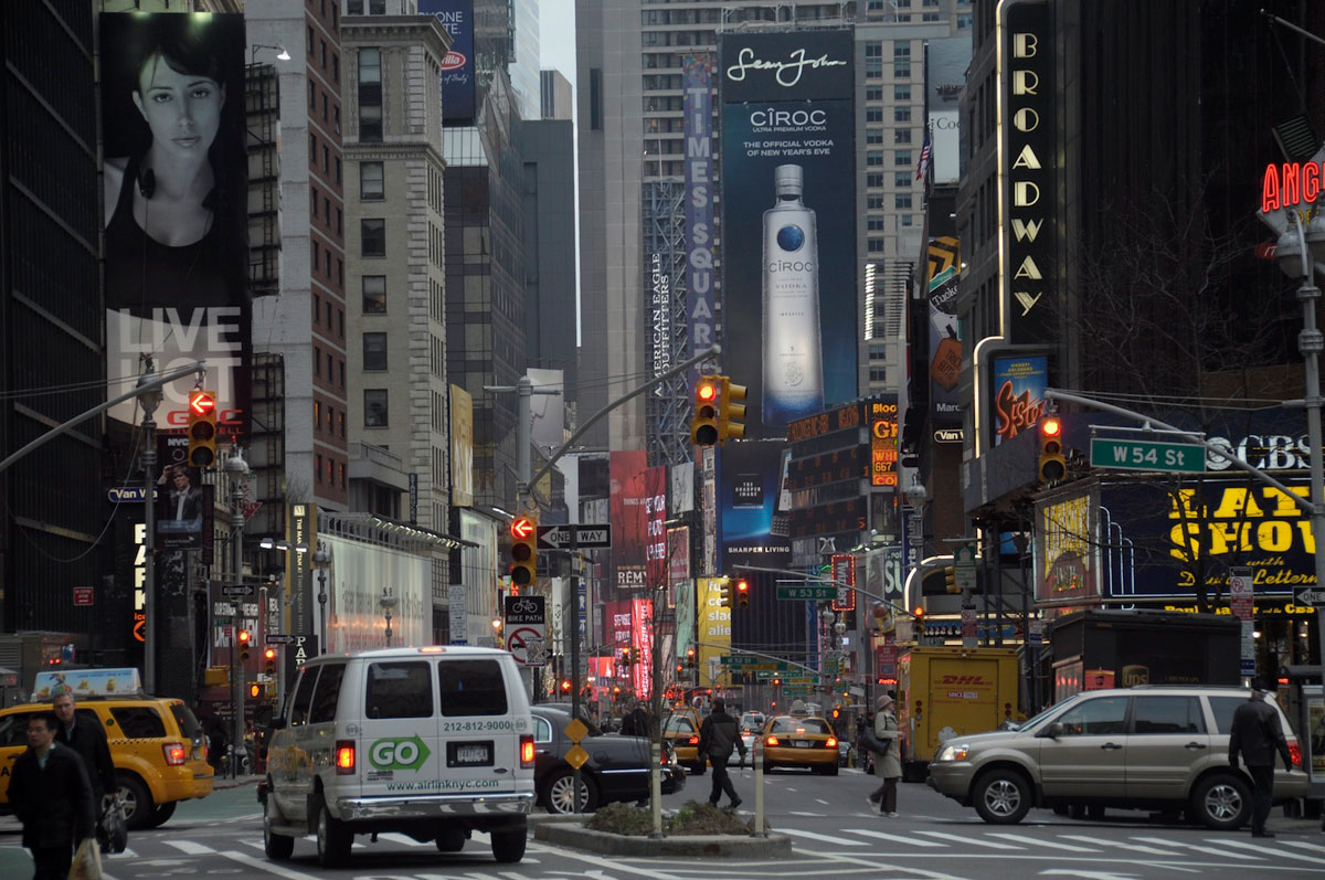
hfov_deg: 15.2
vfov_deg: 10.1
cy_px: 440
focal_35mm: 135
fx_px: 4963
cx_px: 662
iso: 400
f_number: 5.3
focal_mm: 90
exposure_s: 1/80
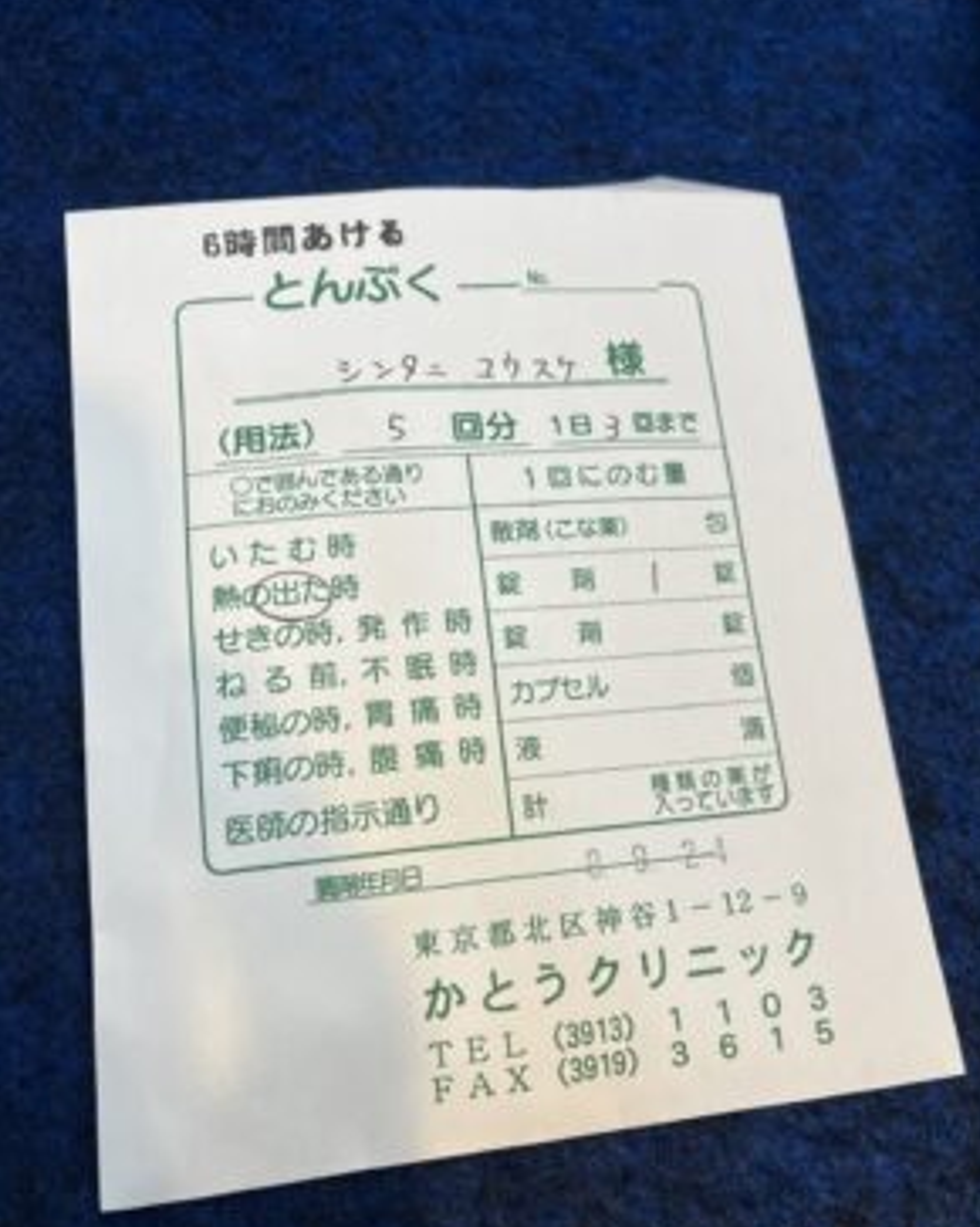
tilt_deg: -70.6
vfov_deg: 62.2
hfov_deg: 51.5
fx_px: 1016
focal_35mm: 28
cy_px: 652
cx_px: 504
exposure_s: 1/100
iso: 80
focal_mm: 5.1
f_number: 1.6
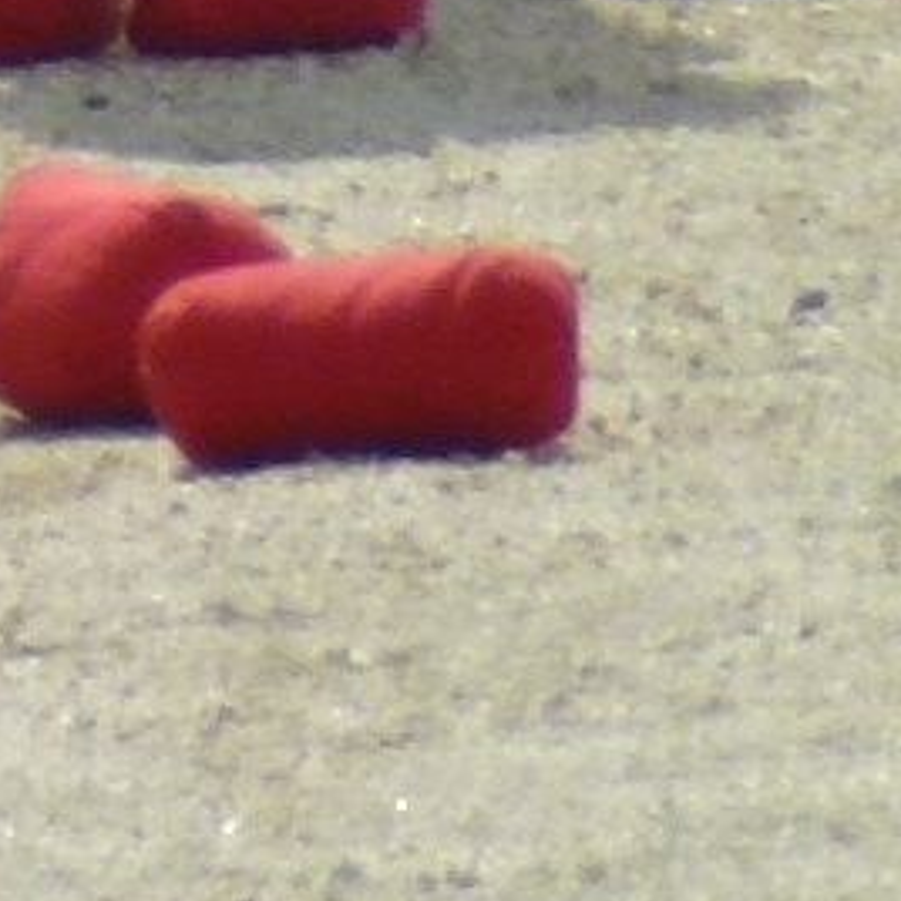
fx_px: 95440
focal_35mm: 3241
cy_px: -1772
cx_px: -3291
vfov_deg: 0.5
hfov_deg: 0.5
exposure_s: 1/500
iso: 100
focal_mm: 68.8
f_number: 5.9
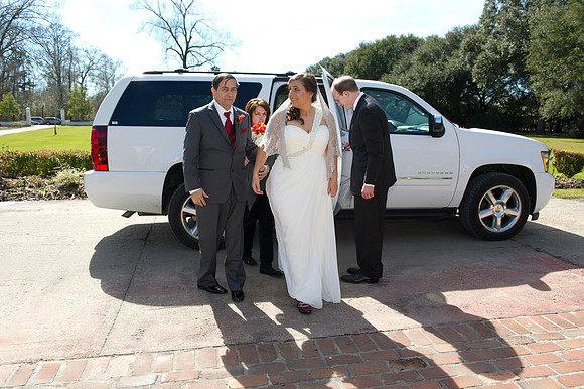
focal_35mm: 28
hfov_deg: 65.5
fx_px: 454
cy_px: 194
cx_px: 292
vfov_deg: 46.4
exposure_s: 1/250
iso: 100
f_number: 5.6
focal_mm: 28
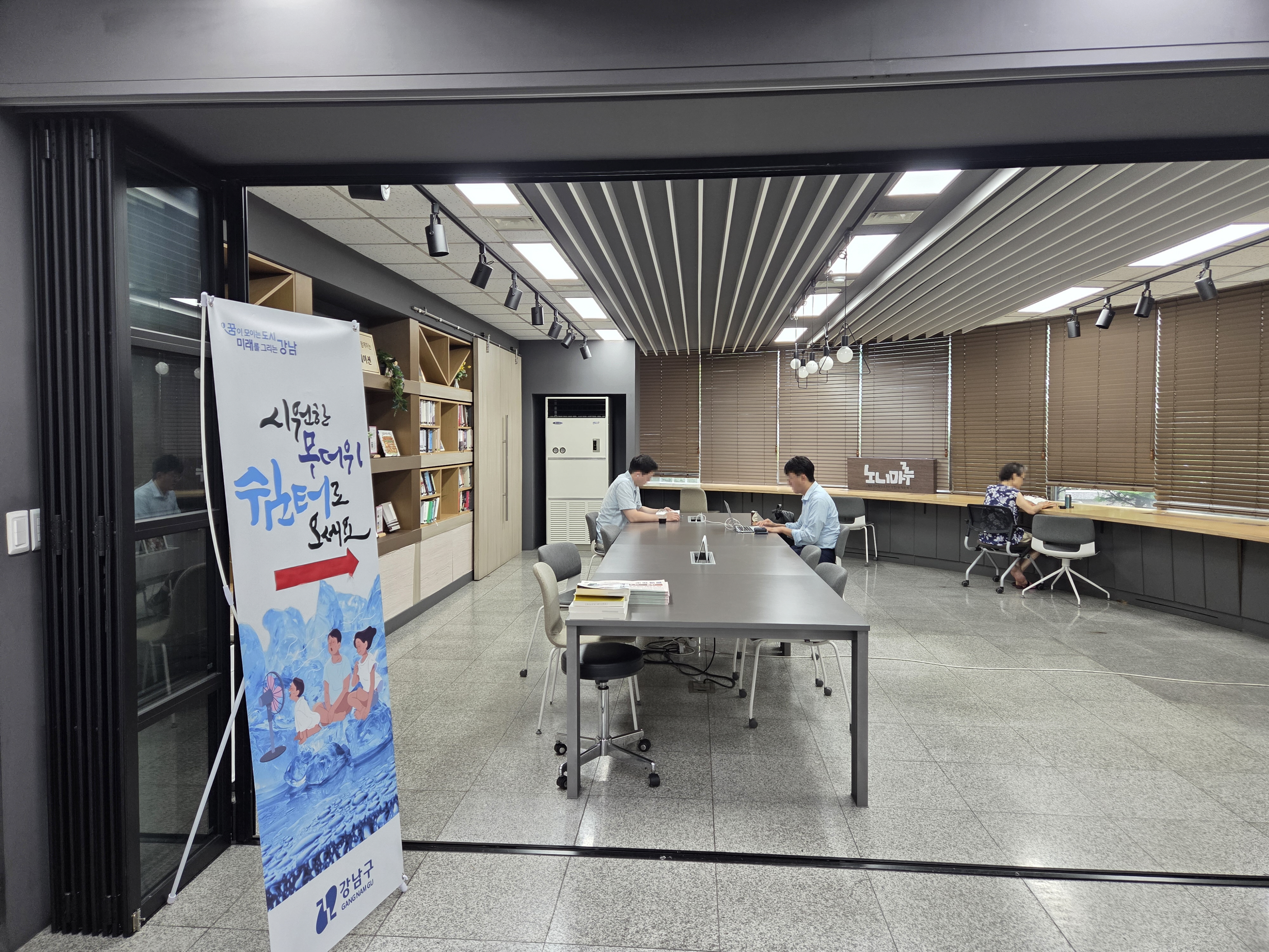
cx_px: 634
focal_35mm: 23
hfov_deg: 73.9
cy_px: 476
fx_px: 843
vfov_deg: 58.9
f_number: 1.8
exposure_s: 1/120
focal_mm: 5.4
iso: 160
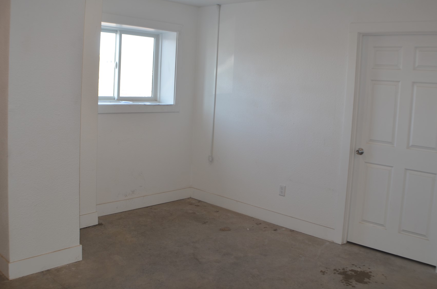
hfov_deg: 42.8
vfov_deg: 29.0
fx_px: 557
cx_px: 202
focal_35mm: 46
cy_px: 106
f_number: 4.5
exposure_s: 1/30
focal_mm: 24
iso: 100
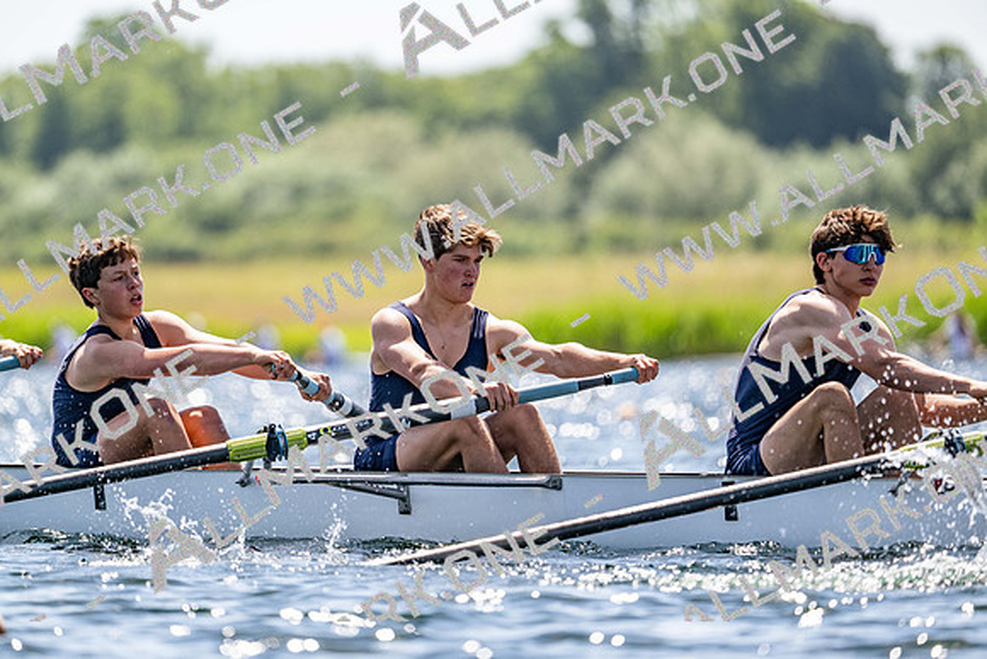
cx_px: 494
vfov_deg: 3.4
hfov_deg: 5.2
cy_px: 330
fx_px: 10969
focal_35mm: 400
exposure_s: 1/2500
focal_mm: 400
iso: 250
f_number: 4.5
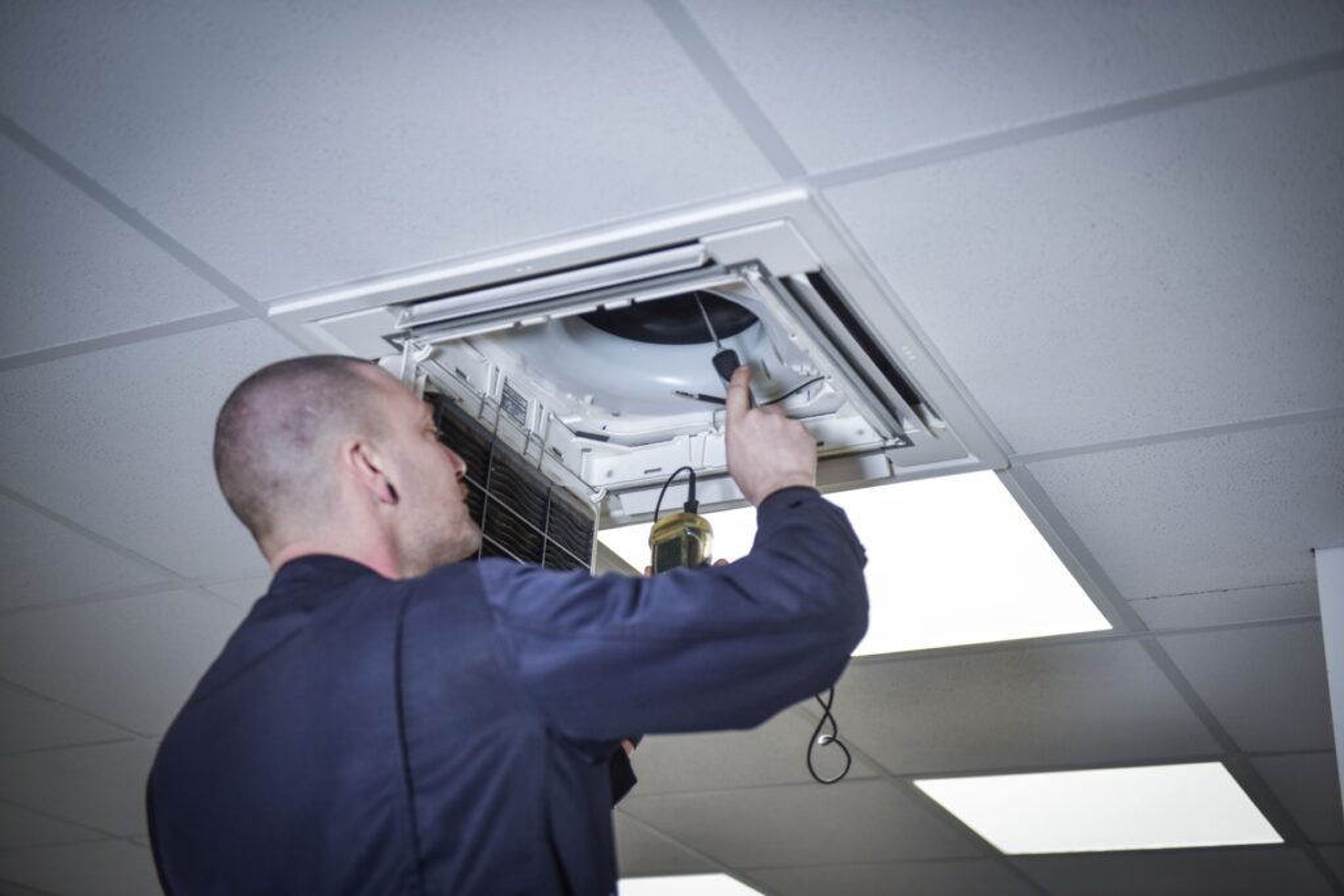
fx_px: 1792
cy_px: 448
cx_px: 672
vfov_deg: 28.1
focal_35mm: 48
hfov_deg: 41.1
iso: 200
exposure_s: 1/250
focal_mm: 48
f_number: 2.8
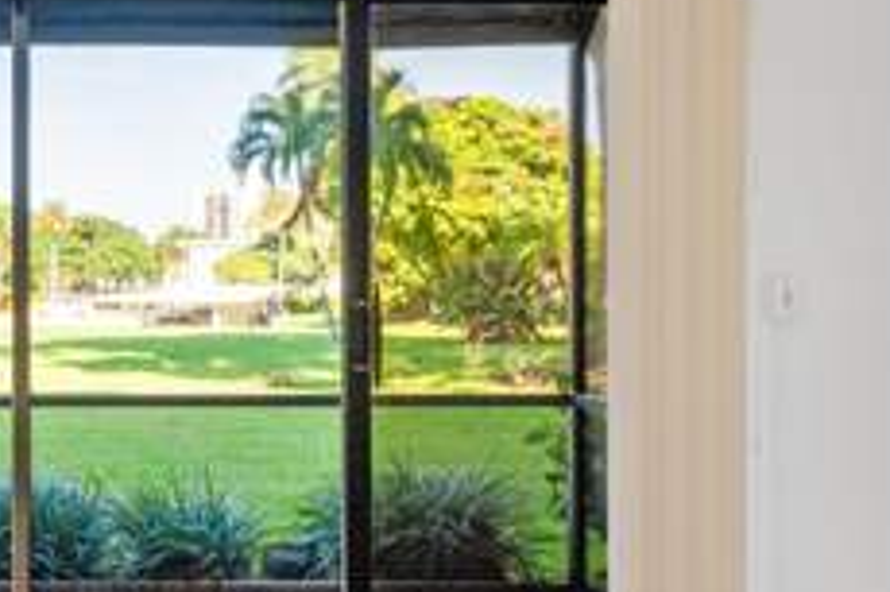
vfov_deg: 19.7
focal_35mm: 69
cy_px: 310
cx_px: 19
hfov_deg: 27.7
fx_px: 1705
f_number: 8
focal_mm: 33
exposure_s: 1/13
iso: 2000
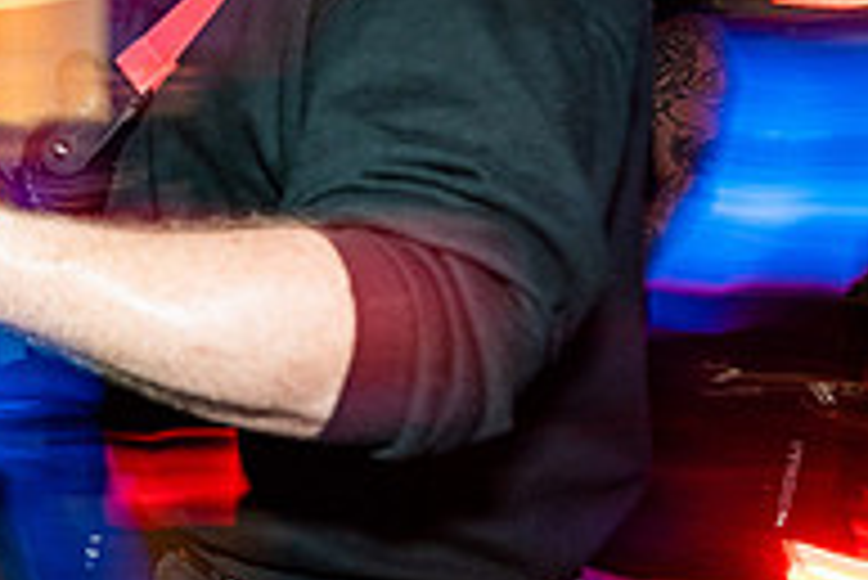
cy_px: 173
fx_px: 1013
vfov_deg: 31.6
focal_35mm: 42
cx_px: -130
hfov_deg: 37.2
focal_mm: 14
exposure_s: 1/10
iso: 320
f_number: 2.8
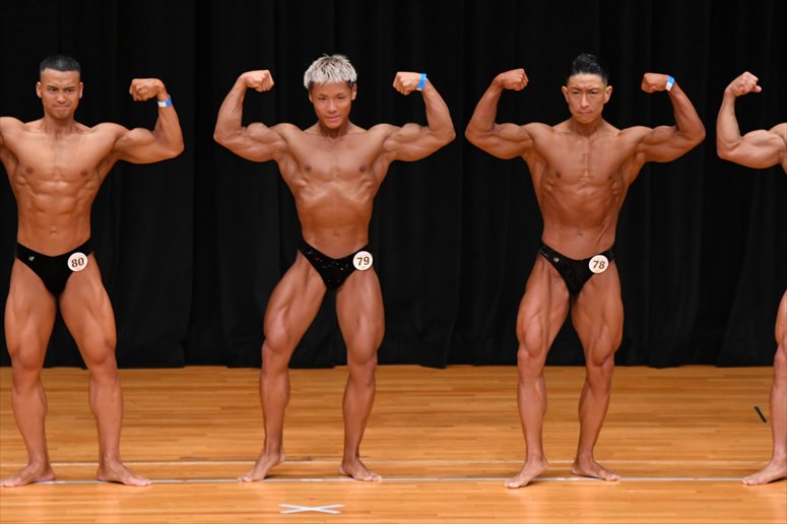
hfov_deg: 7.2
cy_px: 262
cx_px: 394
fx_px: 6227
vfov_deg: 4.8
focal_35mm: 285
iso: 3200
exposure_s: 1/400
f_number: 5.6
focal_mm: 190
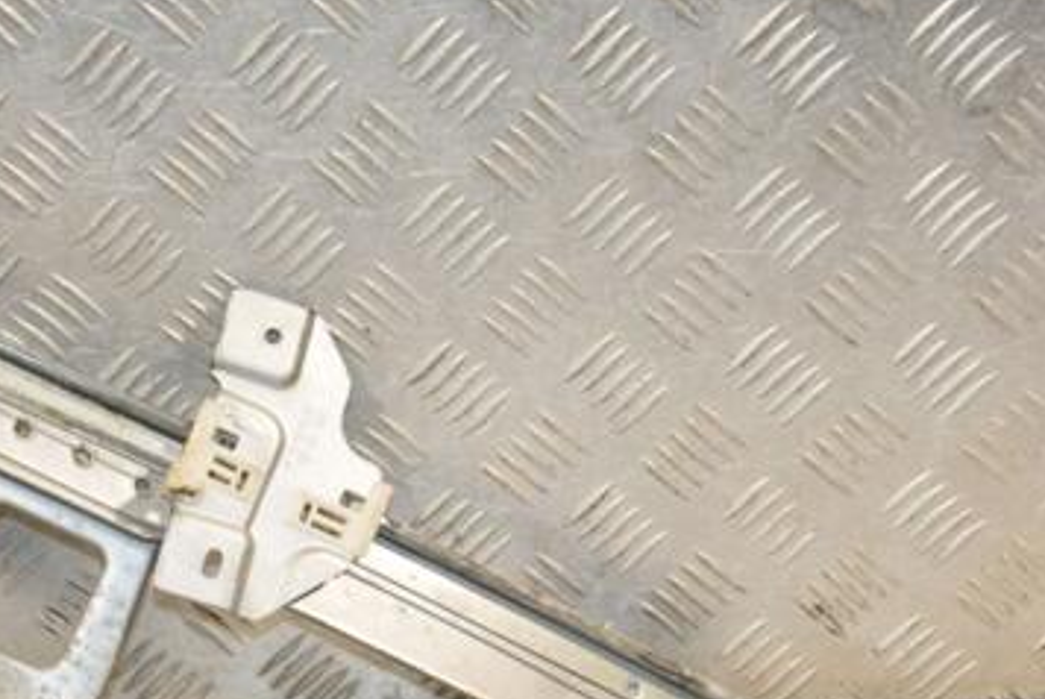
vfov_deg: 13.6
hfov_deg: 20.1
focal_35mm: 101
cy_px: 461
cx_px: 288
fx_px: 2934
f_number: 9
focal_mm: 40
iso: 800
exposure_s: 1/200
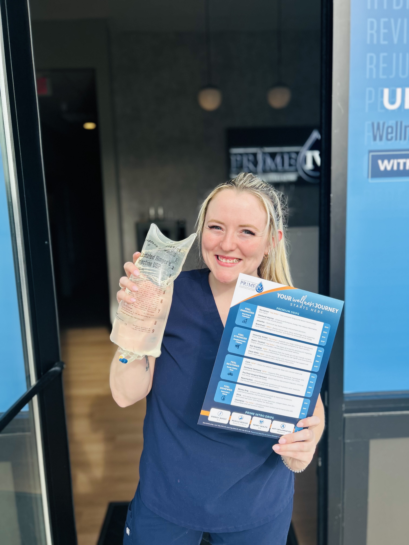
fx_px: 410
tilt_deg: -9.0
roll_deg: +1.2
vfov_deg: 67.3
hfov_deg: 53.1
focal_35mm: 26
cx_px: 204
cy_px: 272
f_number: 1.5
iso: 50
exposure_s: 1/2513
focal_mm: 5.7
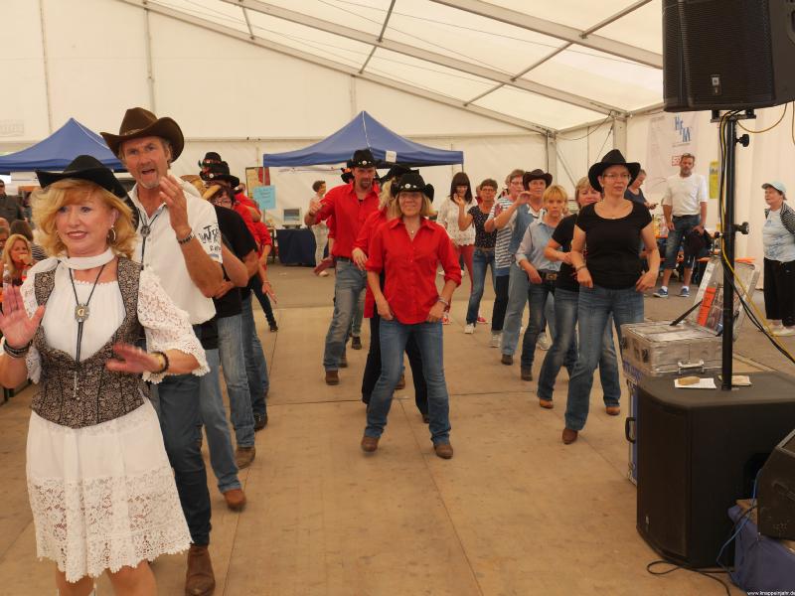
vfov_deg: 37.7
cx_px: 398
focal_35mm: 38
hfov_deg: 49.0
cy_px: 298
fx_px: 873
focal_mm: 19
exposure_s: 1/160
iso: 200
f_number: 5
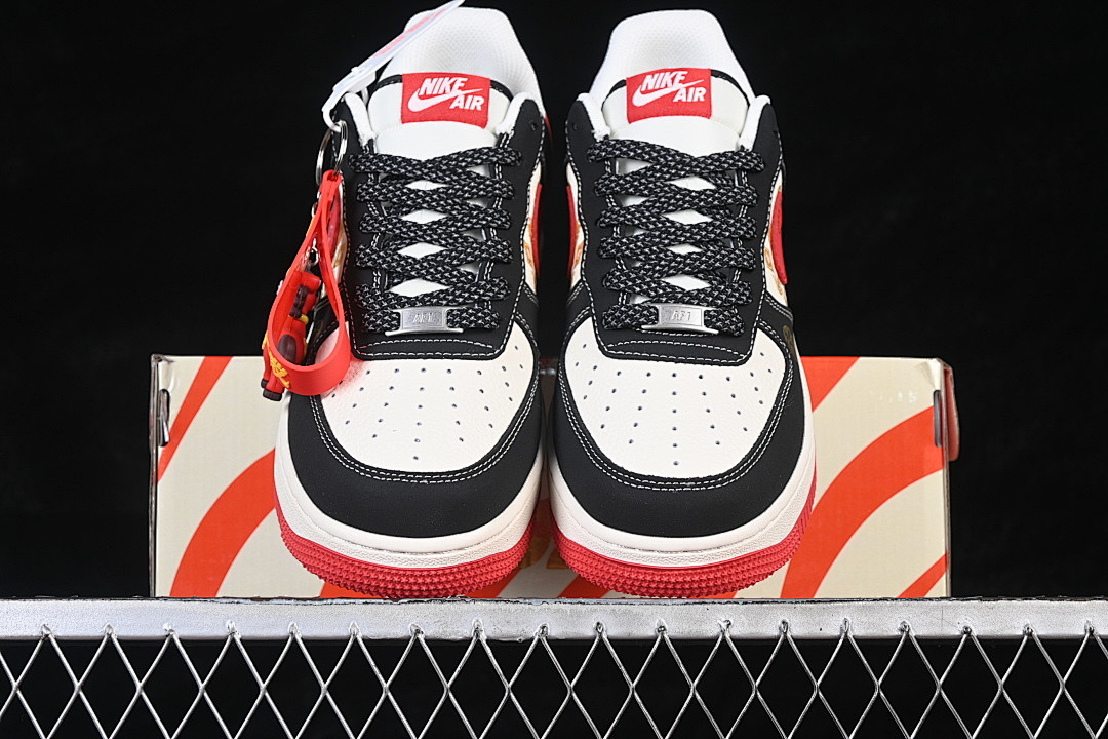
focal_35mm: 75
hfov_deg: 27.0
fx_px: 2308
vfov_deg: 18.2
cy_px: 370
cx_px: 554
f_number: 6.3
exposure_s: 1/60
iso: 160
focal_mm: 50
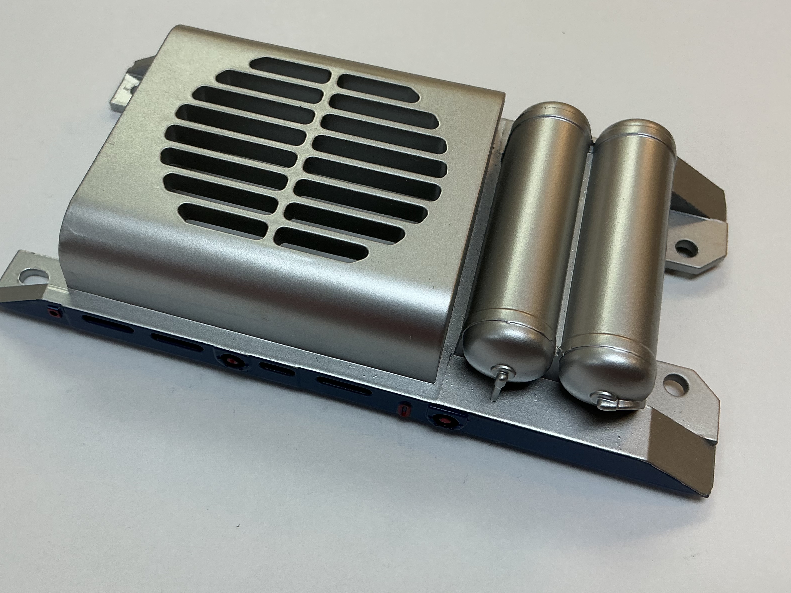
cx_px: 325
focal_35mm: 37
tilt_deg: -57.6
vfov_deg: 38.6
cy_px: 276
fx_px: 845
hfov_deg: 49.9
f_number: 1.8
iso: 25
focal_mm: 3
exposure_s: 1/120
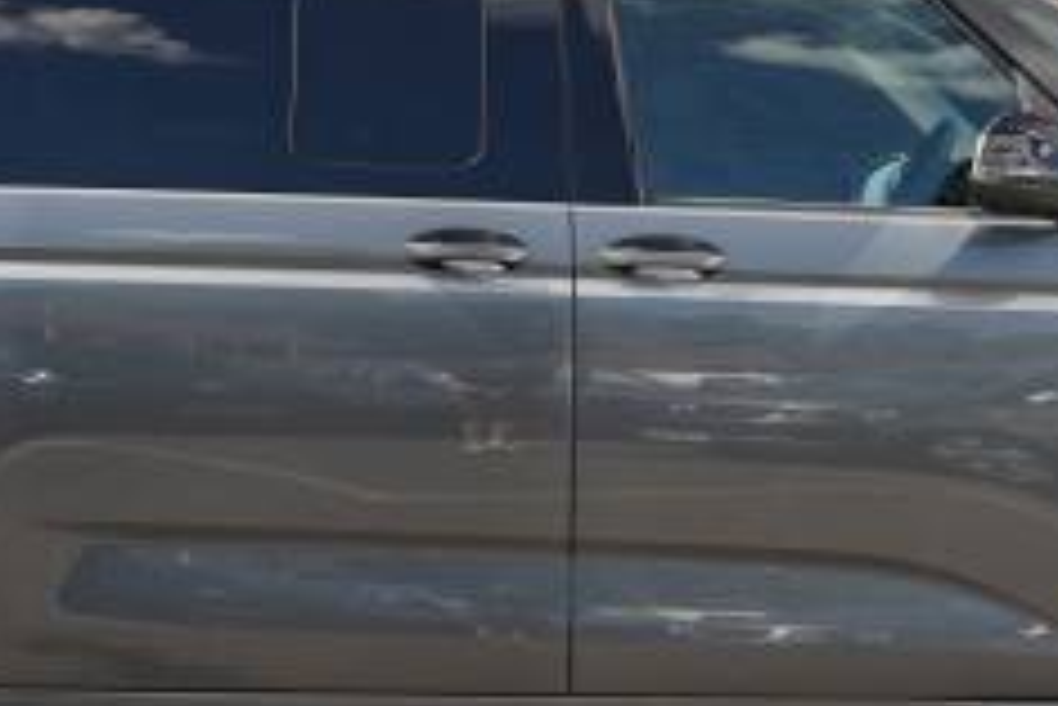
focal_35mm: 108
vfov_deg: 12.7
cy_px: 247
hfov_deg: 18.9
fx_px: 3173
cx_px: 549
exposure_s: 1/125
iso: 100
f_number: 4.5
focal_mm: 39.7
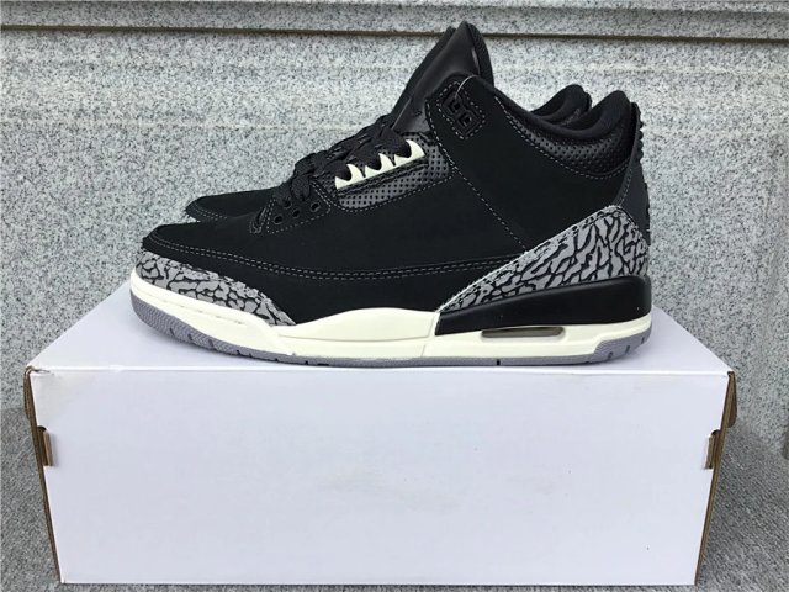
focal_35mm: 31
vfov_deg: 45.4
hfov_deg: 58.4
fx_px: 707
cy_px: 296
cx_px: 394
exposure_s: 1/179
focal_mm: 3.3
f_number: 2.4
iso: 25
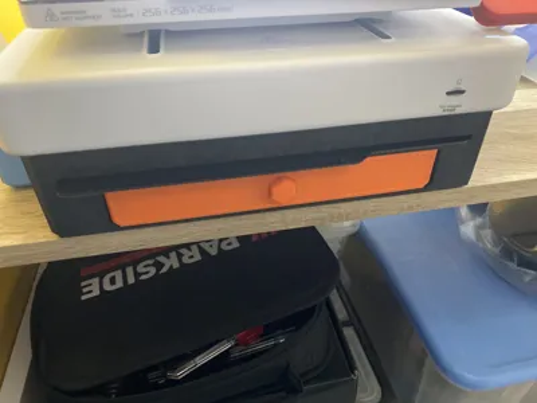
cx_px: 268
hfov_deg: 67.3
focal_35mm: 26
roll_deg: +0.1
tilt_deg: -37.1
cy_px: 202
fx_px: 403
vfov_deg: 53.1
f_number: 1.8
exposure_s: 1/30
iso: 800
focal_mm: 4.25
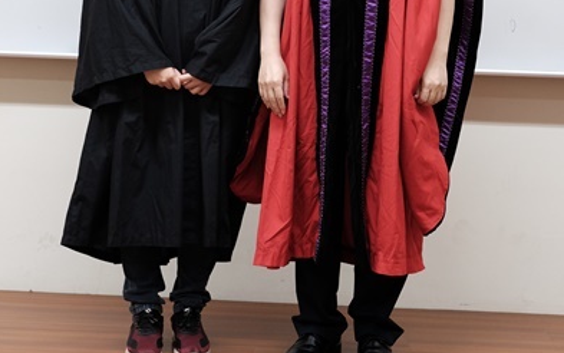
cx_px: 278
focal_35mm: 70
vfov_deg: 18.2
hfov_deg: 29.4
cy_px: 7
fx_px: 1076
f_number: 4
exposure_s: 1/125
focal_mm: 30.2
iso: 1600
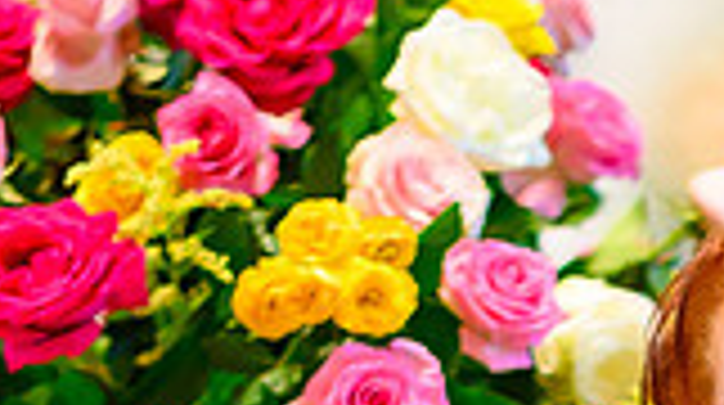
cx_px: 625
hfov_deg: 4.7
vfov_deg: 2.6
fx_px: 8837
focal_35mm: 461
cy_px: 940
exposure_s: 1/125
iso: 640
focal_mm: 105
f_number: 1.4
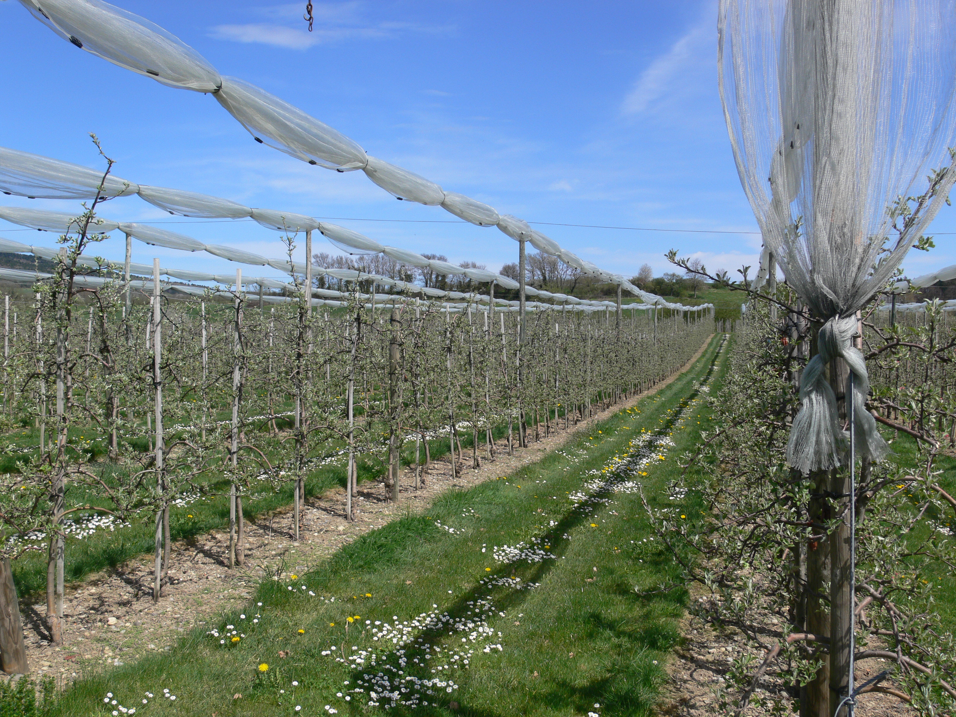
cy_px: 358
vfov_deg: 40.7
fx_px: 967
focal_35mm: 35
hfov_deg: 52.6
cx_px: 478
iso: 80
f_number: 5.6
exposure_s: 1/400
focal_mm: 7.4
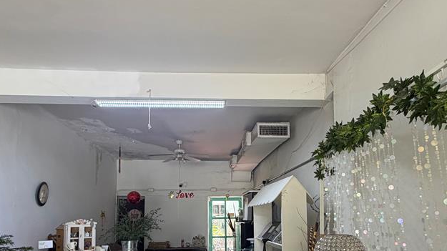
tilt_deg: +4.5
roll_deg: +2.4
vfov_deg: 44.3
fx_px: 296
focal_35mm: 25
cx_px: 245
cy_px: 190
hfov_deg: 73.9
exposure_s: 1/121
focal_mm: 2.22
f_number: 2.2
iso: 125
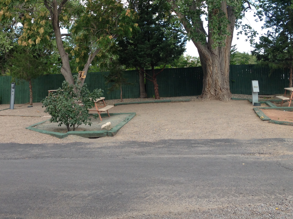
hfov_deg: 38.7
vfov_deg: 29.3
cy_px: 58
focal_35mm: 49
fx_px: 415
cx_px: 114
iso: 50
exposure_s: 1/332
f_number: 2.4
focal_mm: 4.12
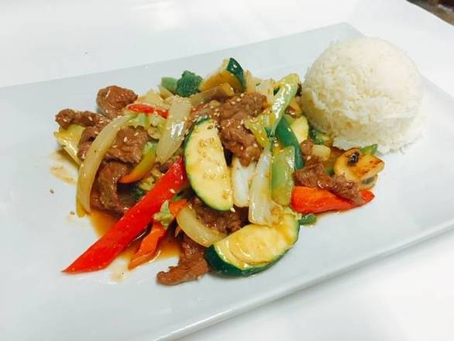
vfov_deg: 48.3
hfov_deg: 61.6
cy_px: 170
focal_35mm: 29
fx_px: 381
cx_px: 227
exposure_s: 1/30
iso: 125
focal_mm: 4.15
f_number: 2.2
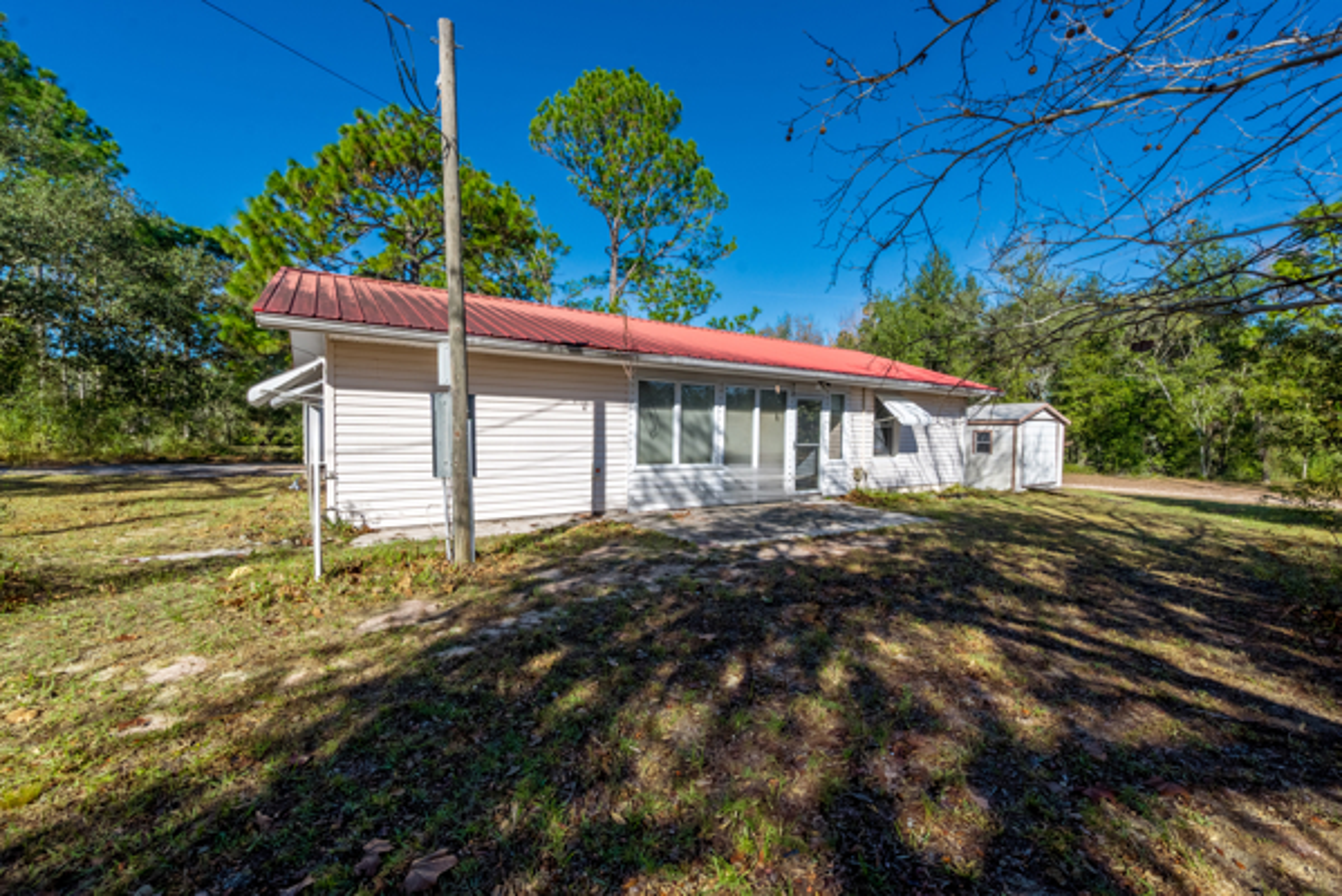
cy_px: 448
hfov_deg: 104.2
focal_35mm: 14
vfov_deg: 81.3
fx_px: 522
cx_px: 671
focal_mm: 14
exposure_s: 1/5000
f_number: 9
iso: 400
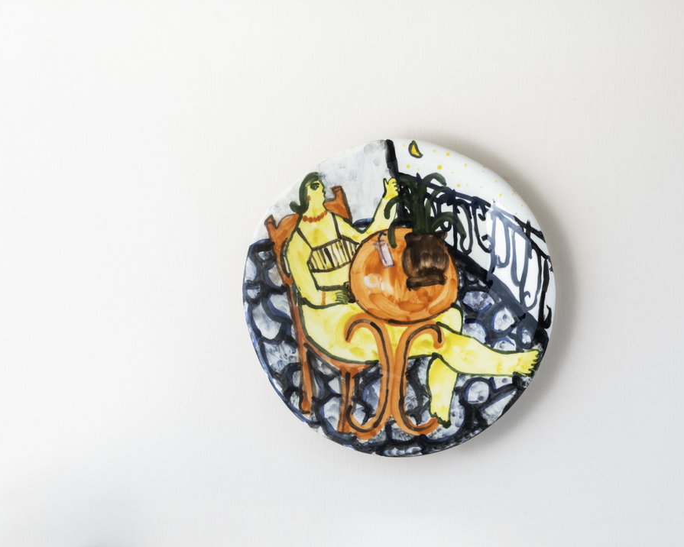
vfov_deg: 16.4
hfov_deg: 20.4
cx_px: 385
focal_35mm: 94
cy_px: 274
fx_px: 1903
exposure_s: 1/15
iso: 160
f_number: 20
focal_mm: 55
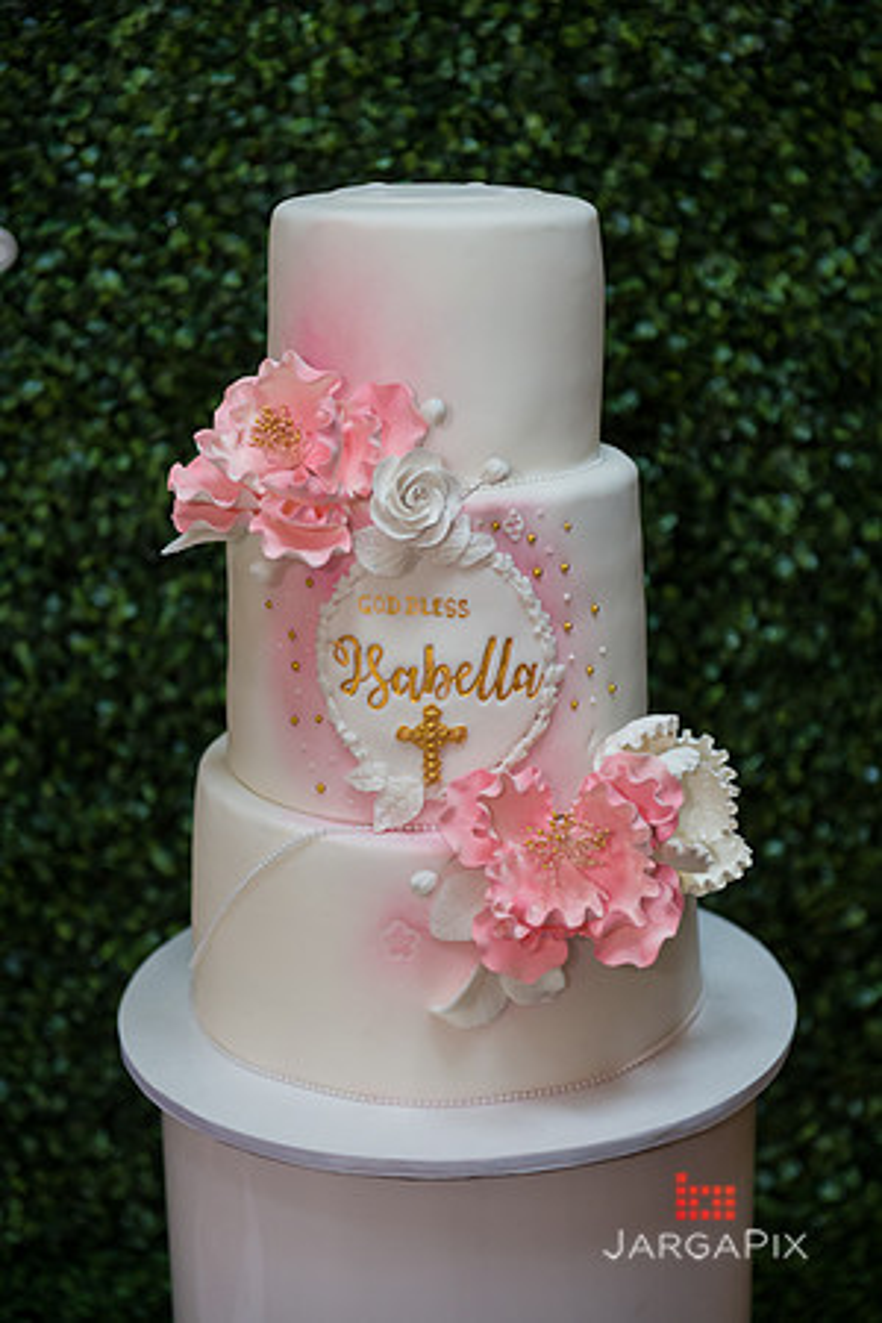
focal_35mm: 70
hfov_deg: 19.5
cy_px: 662
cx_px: 441
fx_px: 2572
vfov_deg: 28.8
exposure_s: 1/125
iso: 1000
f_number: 3.2
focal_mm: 70
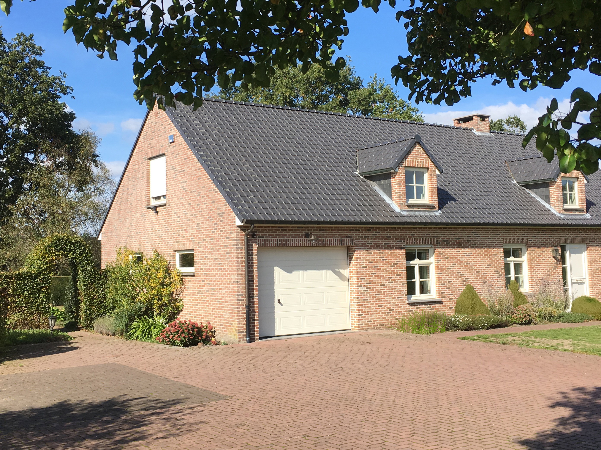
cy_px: 191
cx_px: 287
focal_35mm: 42
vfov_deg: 34.3
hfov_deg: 44.8
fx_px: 729
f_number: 2.2
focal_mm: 4.15
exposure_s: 1/1131
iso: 25
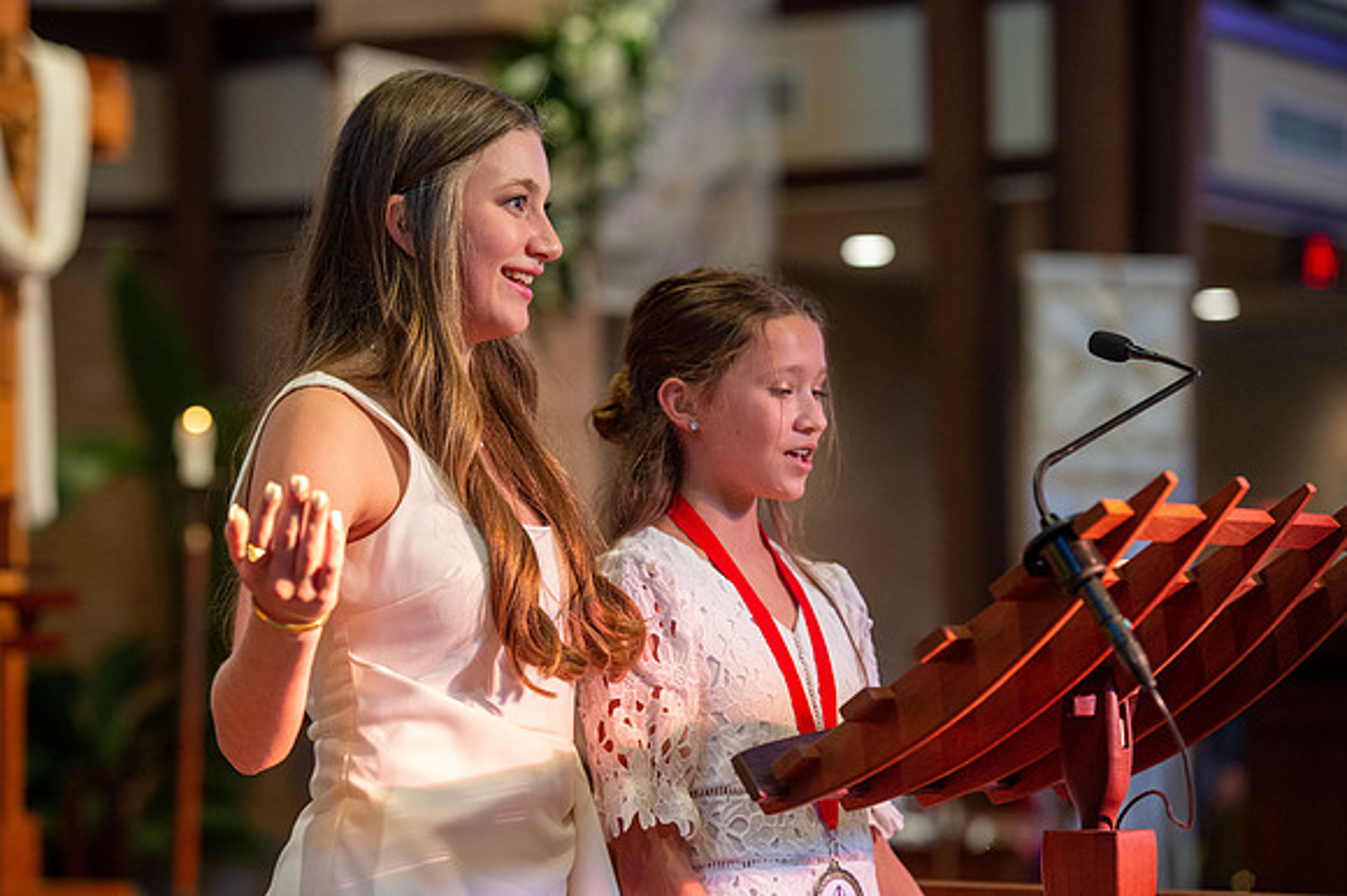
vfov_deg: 11.8
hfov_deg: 17.7
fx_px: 4338
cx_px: 674
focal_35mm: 116
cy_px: 448
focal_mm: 116
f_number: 3.5
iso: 3200
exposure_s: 1/250
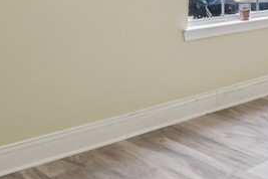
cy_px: -73
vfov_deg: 19.9
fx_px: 454
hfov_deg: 24.1
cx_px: 424
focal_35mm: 61
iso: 400
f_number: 8
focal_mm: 10
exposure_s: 1/80
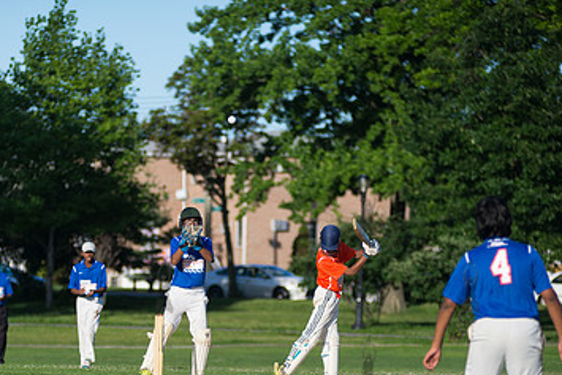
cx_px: 163
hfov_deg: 8.7
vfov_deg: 5.8
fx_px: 3701
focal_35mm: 237
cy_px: 286
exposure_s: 1/3200
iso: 200
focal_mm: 145
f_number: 2.8
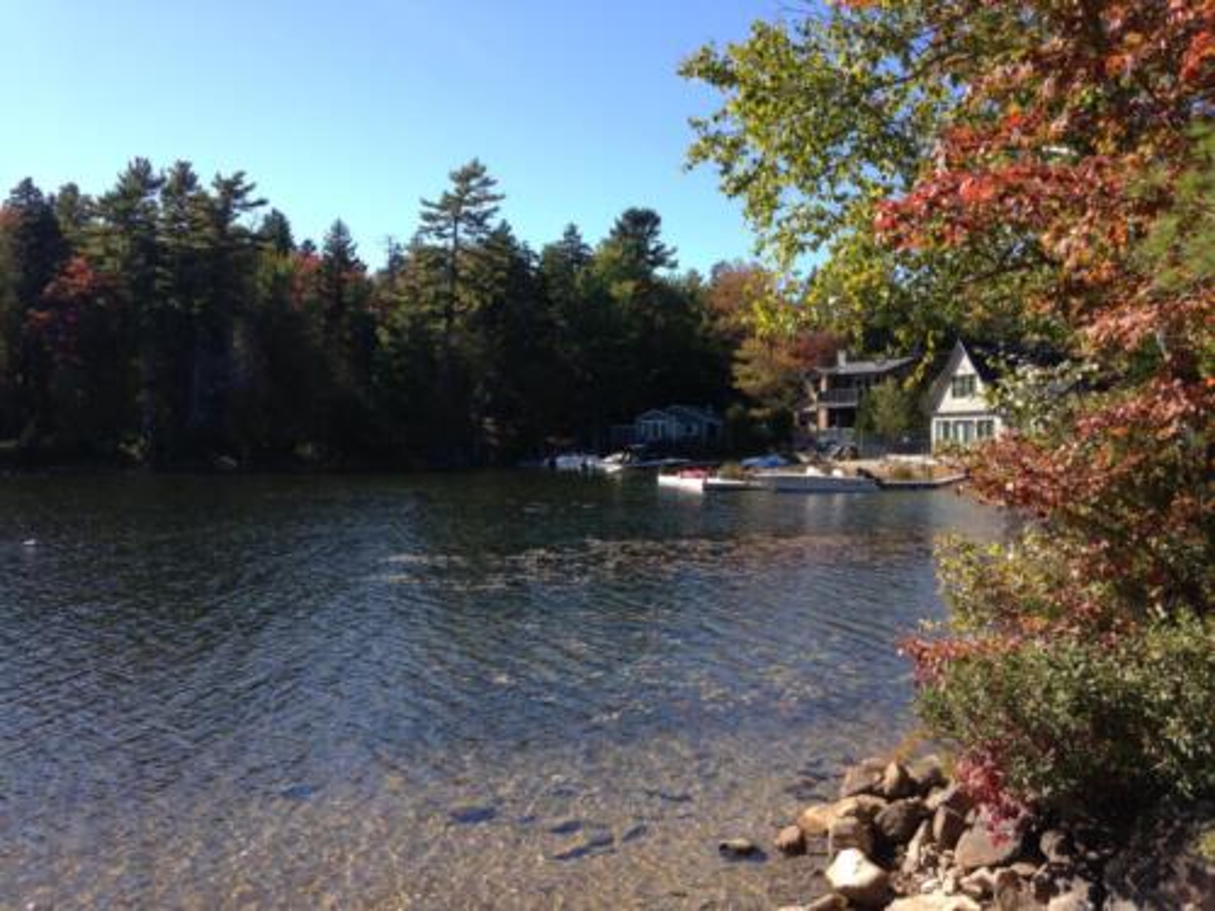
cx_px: 608
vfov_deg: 42.9
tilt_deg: -1.9
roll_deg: +1.2
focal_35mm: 33
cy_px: 456
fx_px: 1158
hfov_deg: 55.4
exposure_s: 1/935
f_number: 2.4
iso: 50
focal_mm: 4.12
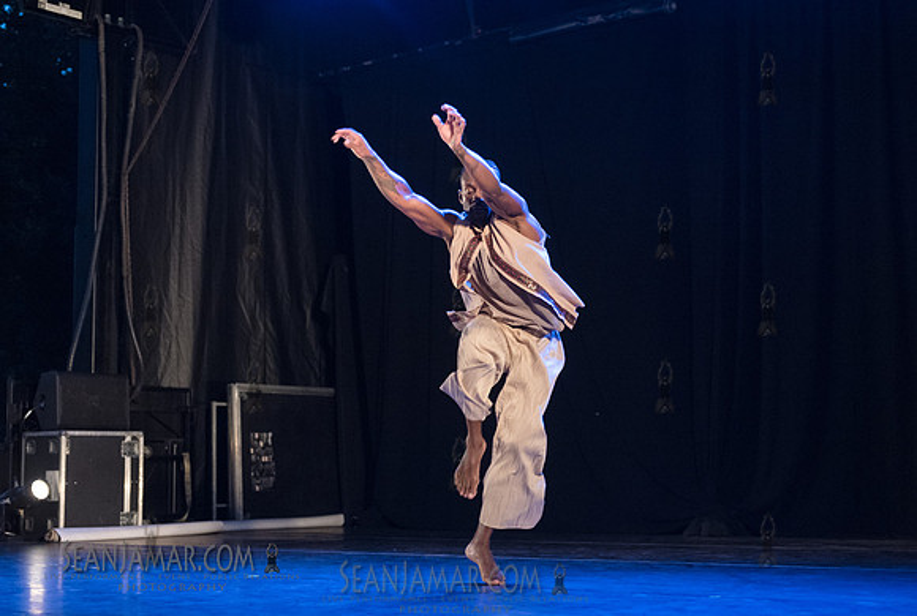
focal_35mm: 61
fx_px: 1557
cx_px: 509
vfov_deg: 22.4
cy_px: 276
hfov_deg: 32.8
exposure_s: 1/250
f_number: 2.8
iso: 5000
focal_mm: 55
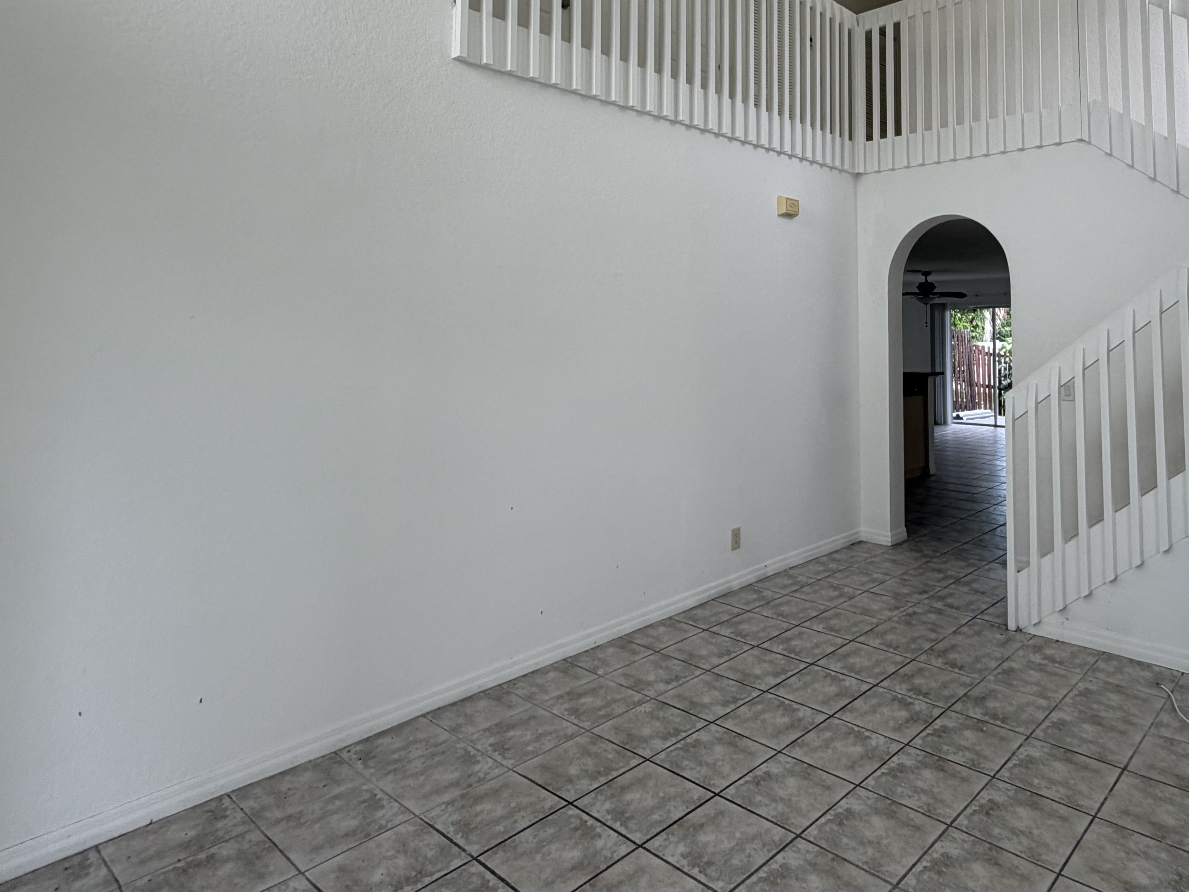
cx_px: 778
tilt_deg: +2.8
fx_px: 790
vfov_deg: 57.4
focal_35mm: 23
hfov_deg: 72.1
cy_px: 286
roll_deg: +0.3
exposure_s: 1/120
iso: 100
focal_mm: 2.22
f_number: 2.2
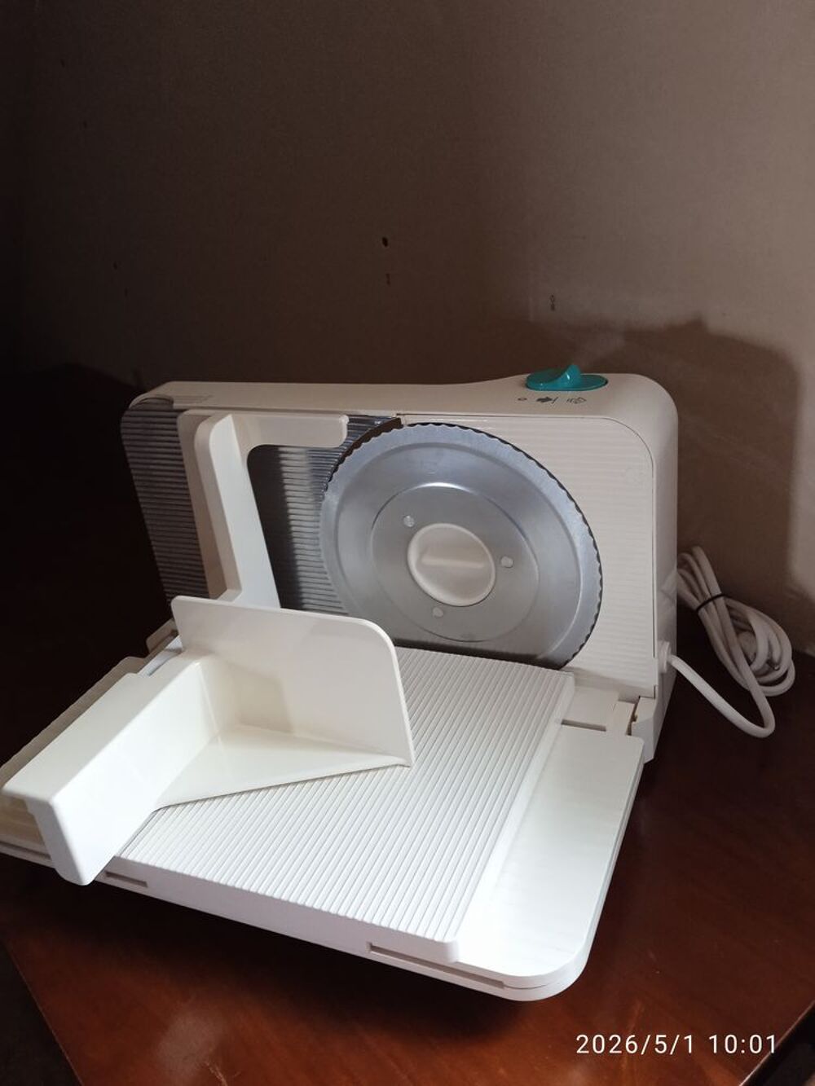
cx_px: 408
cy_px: 543
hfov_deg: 49.8
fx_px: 879
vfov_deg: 63.4
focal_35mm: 28
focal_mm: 3.43
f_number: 2.2
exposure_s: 1/20
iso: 927
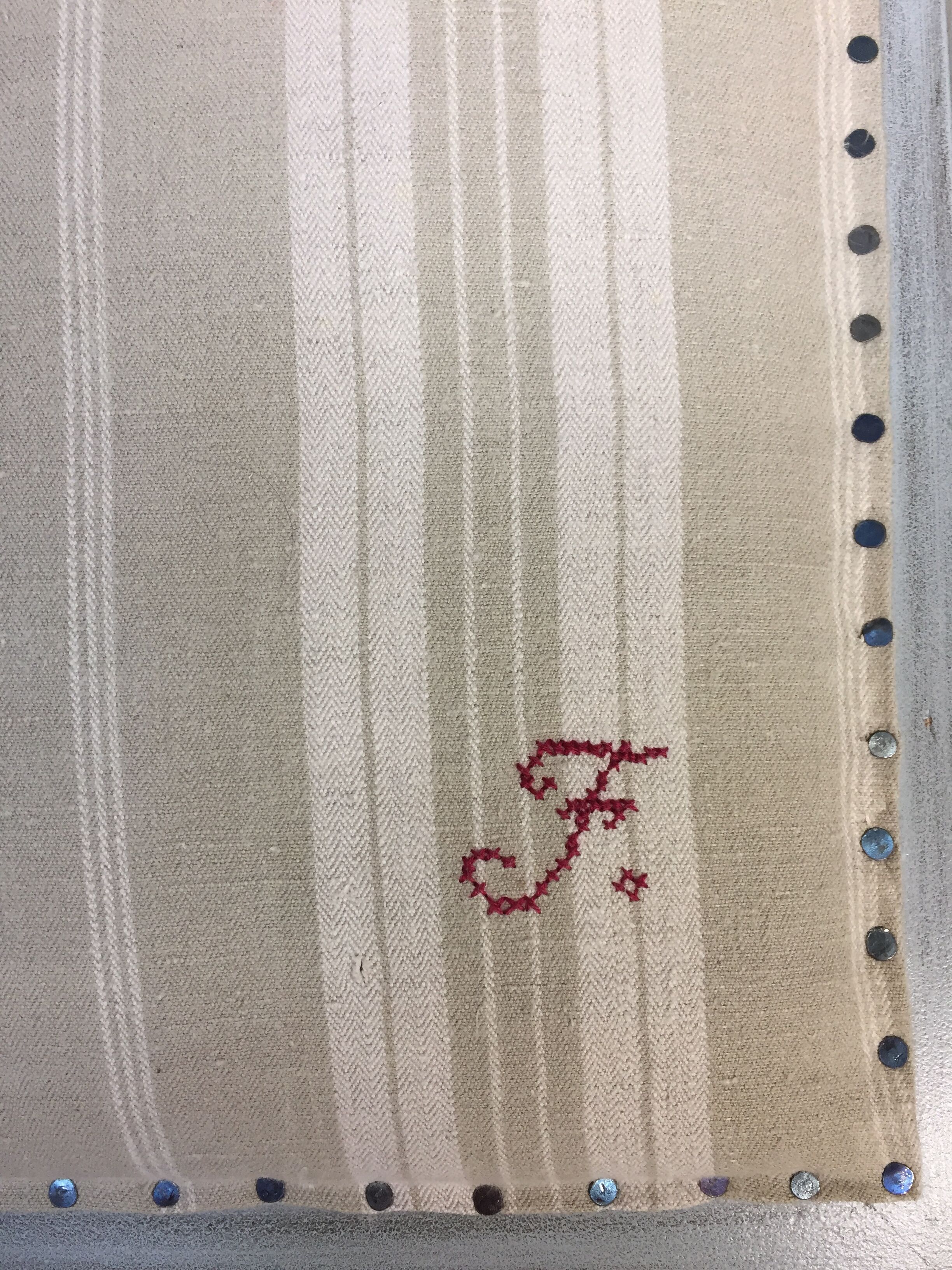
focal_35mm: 29
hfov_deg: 48.2
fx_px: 1063
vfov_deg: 61.7
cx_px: 476
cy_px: 635
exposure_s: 1/33
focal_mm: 4.15
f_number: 2.2
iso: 40
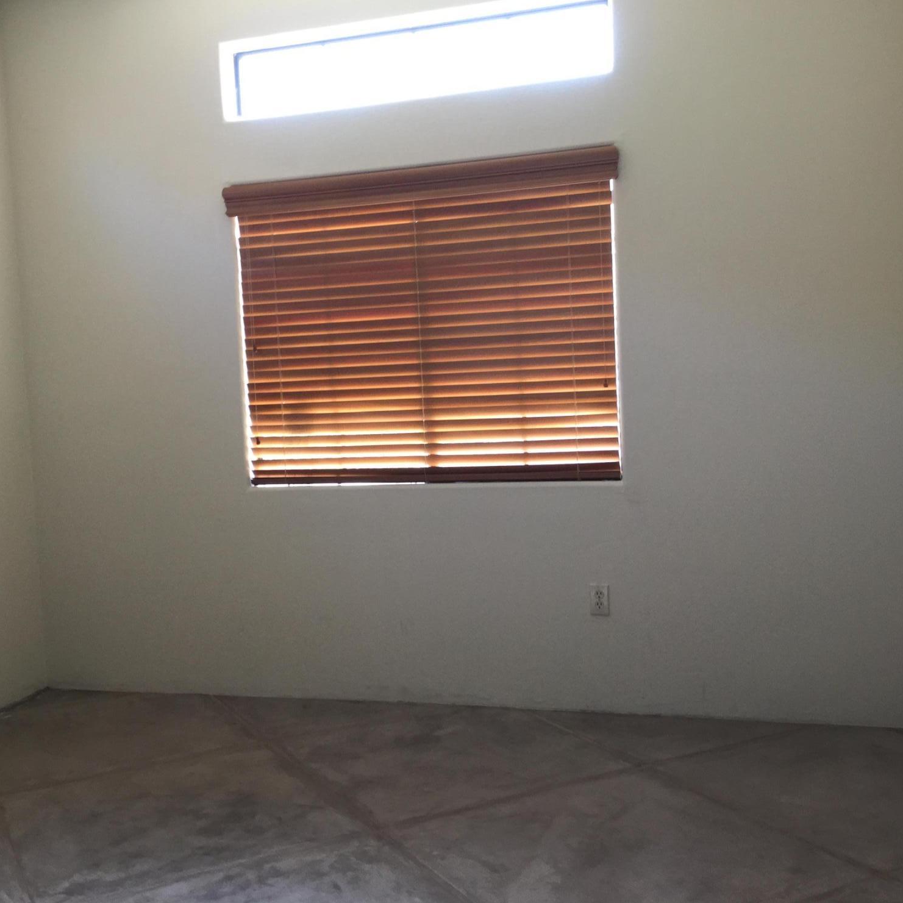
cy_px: 448
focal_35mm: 37
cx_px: 443
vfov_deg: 44.9
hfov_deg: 44.9
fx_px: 1092
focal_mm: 3.3
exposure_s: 1/30
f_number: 2.4
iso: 40
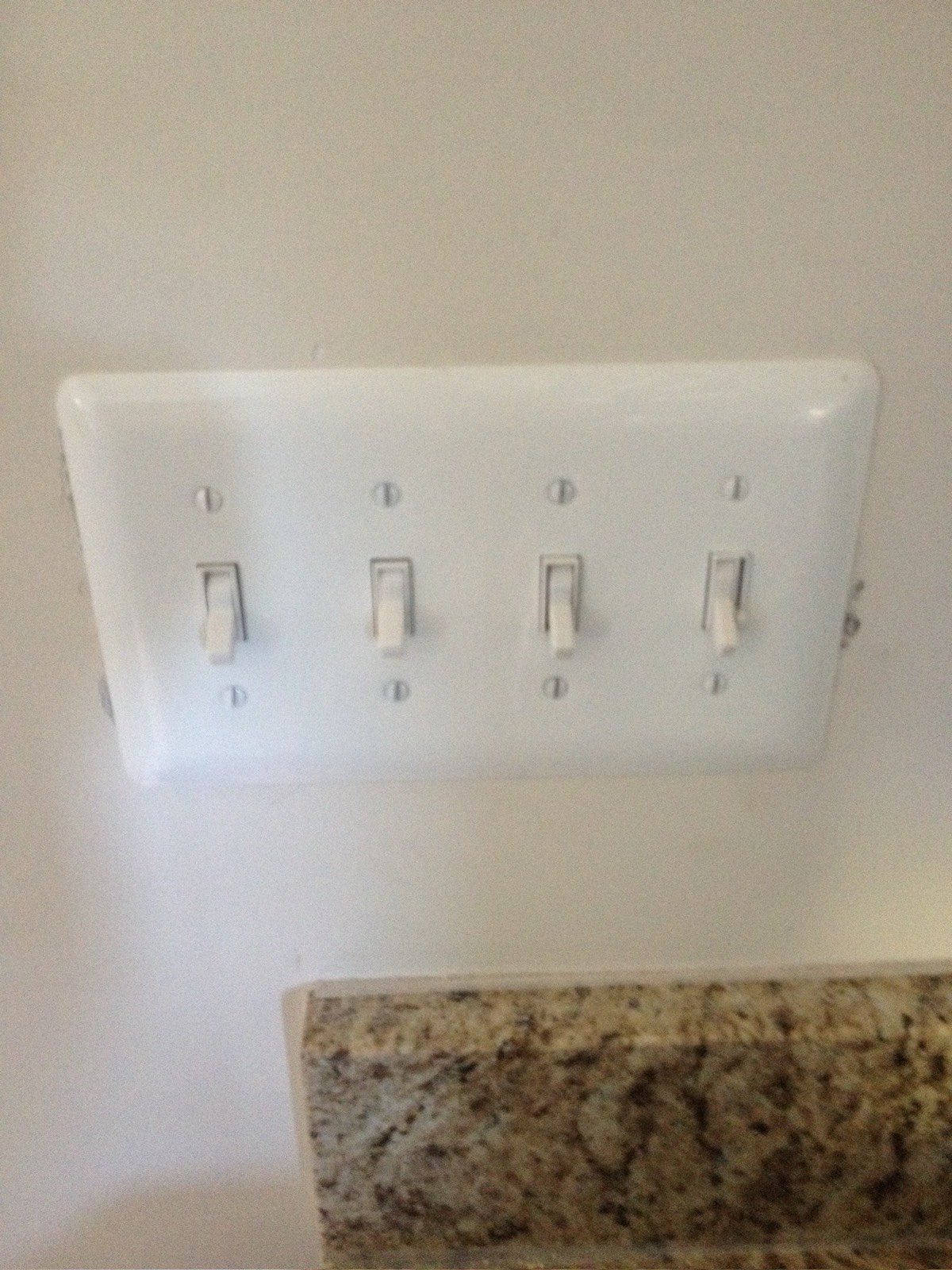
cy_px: 635
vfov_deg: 52.6
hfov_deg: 40.7
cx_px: 476
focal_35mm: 35
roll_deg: +0.0
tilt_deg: -27.1
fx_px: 1283
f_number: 2.4
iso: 320
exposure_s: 1/20
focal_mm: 4.28
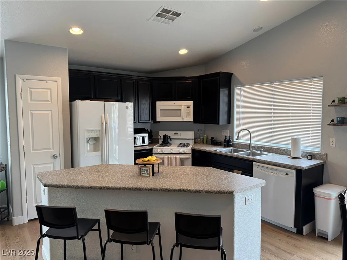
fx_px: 241
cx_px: 174
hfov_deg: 71.6
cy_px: 130
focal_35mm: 24
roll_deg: -0.2
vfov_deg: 56.8
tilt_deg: -4.7
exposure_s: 1/120
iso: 125
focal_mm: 6.76
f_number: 1.78
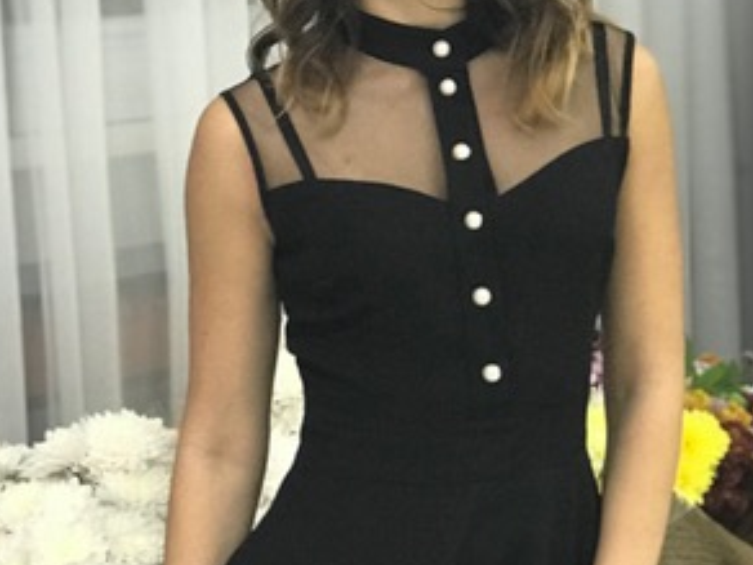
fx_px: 2719
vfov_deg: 11.8
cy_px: 212
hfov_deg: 15.7
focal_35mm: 125
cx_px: 147
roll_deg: +1.0
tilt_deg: -8.6
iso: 320
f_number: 2.8
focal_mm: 6.6
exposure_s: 1/50
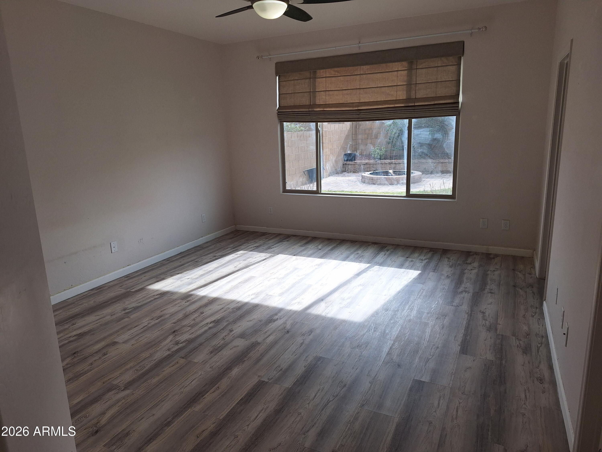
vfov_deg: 58.9
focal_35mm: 23
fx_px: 400
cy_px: 226
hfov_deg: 73.9
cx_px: 301
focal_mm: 5.54
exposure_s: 1/489
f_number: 1.8
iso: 40
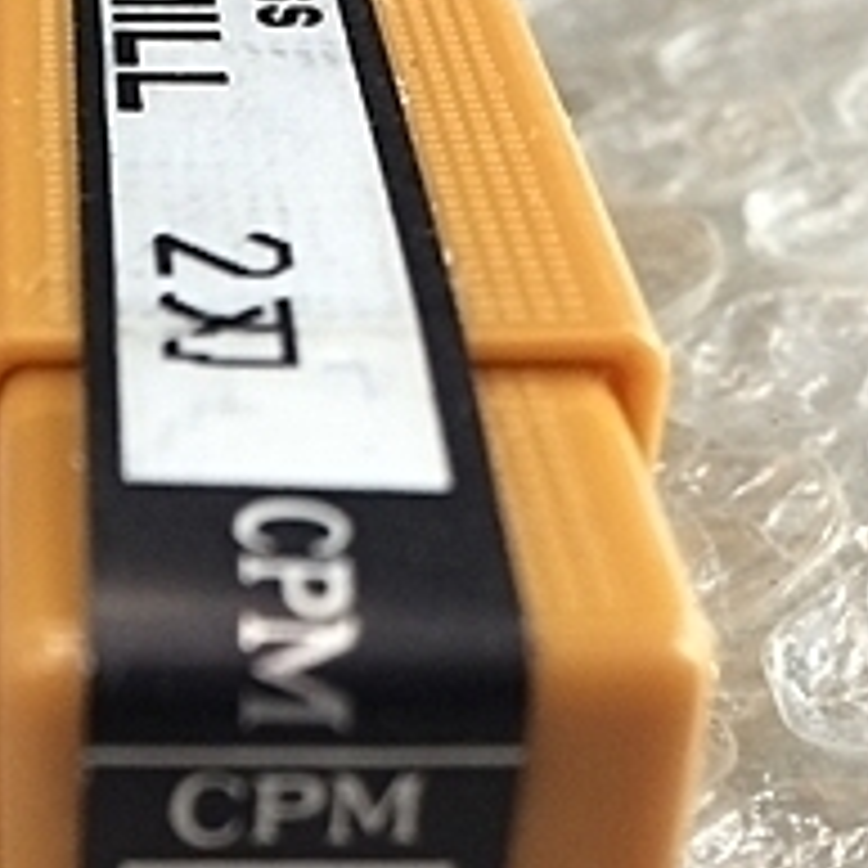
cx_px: 135
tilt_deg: -39.9
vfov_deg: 19.9
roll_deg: +2.4
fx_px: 2411
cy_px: 841
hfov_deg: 20.1
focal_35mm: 85
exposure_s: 1/33
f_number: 2.2
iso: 125
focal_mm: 4.15
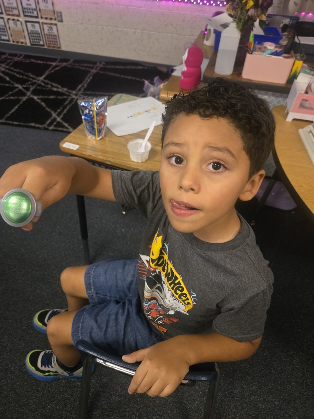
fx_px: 278
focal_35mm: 23
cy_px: 210
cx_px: 157
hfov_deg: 58.9
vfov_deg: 73.9
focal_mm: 5.4
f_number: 1.8
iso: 640
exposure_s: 1/30
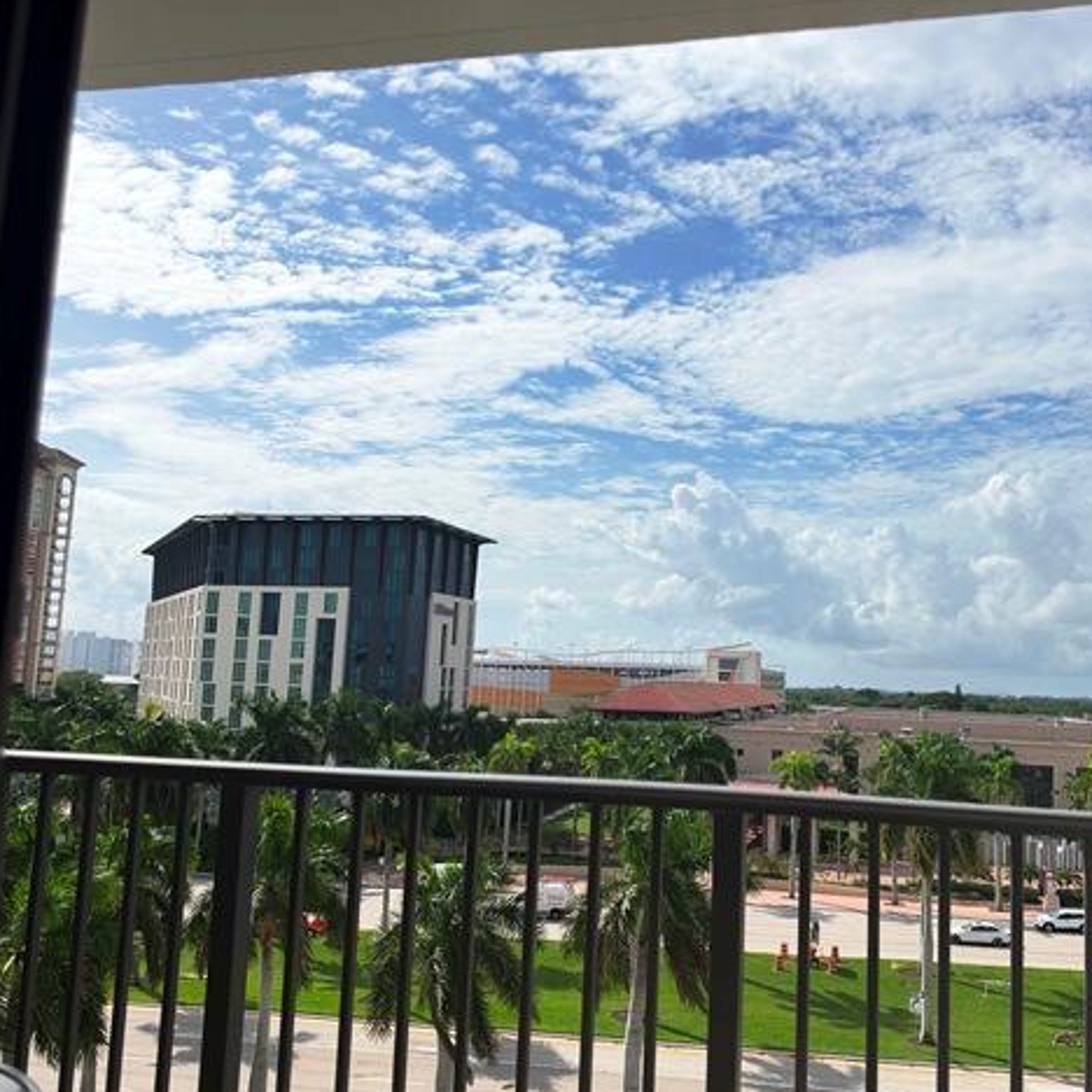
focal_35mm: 29
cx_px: 693
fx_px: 1035
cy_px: 546
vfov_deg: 55.6
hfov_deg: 54.9
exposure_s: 1/4329
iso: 100
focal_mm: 6.93
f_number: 1.8
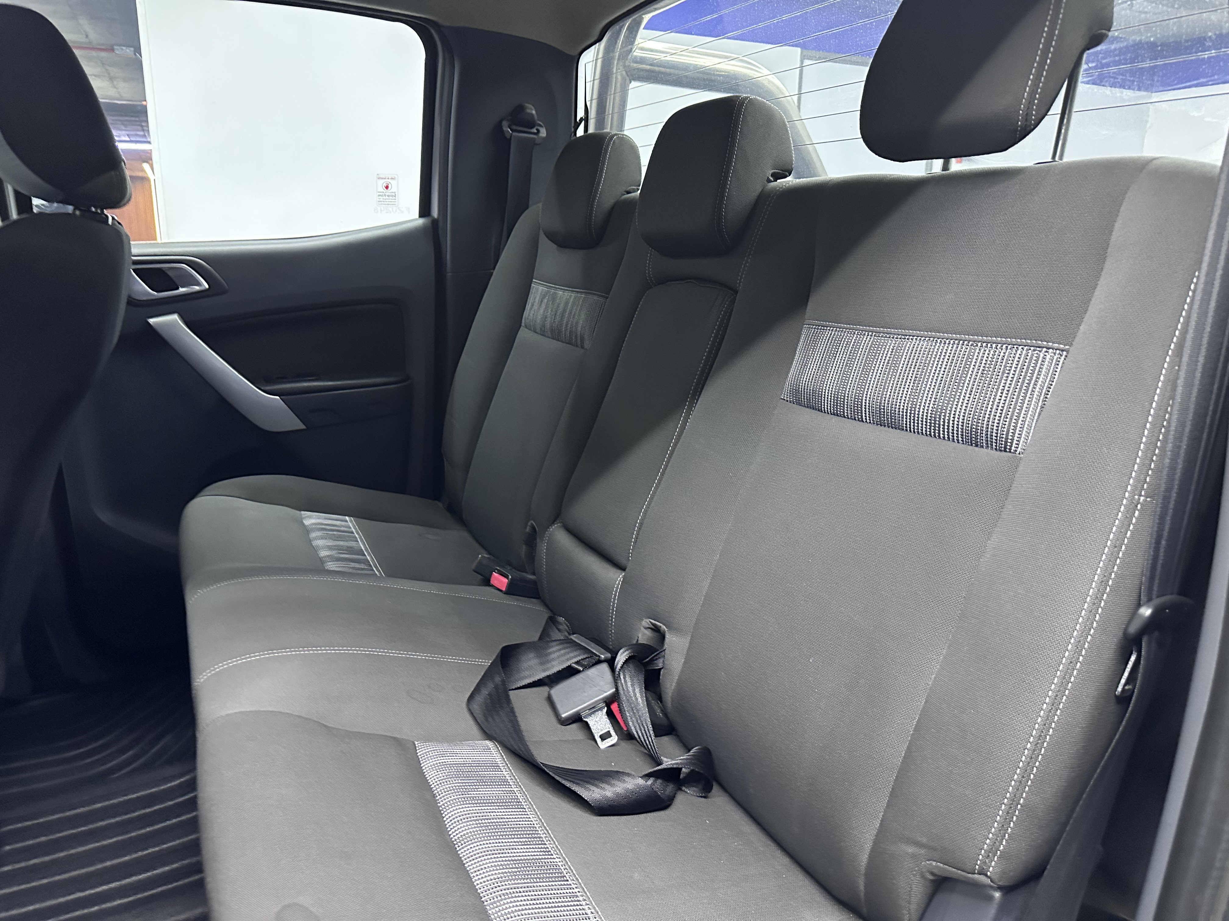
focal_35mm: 24
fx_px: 852
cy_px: 460
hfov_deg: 71.6
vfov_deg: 56.8
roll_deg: -0.7
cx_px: 614
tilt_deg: -14.8
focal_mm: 6.86
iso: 640
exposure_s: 1/33
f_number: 1.78
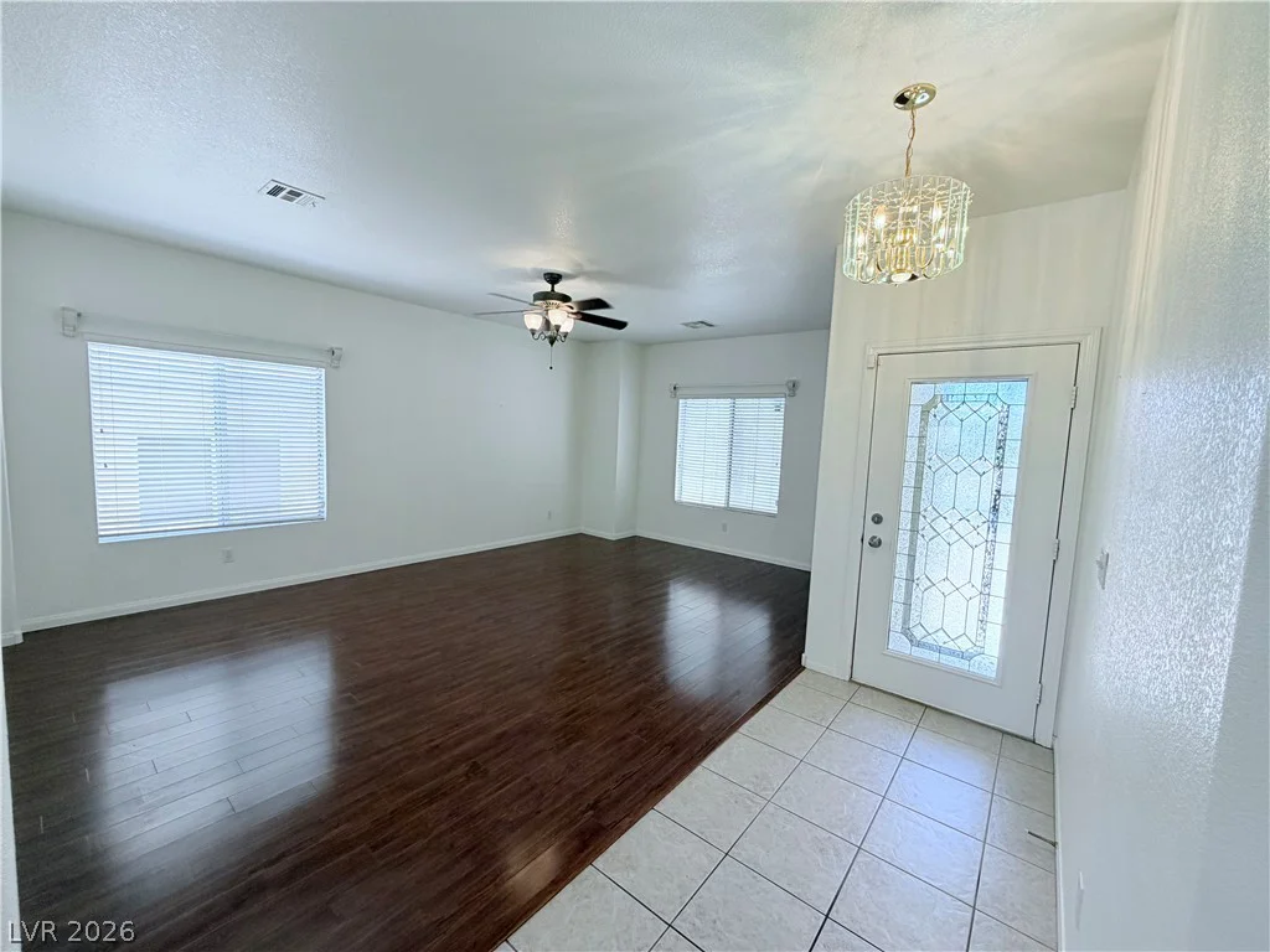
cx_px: 635
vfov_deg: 85.7
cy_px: 476
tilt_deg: -5.4
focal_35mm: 14
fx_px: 514
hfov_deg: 102.1
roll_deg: -2.0
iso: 80
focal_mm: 2.22
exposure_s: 1/120
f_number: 2.2
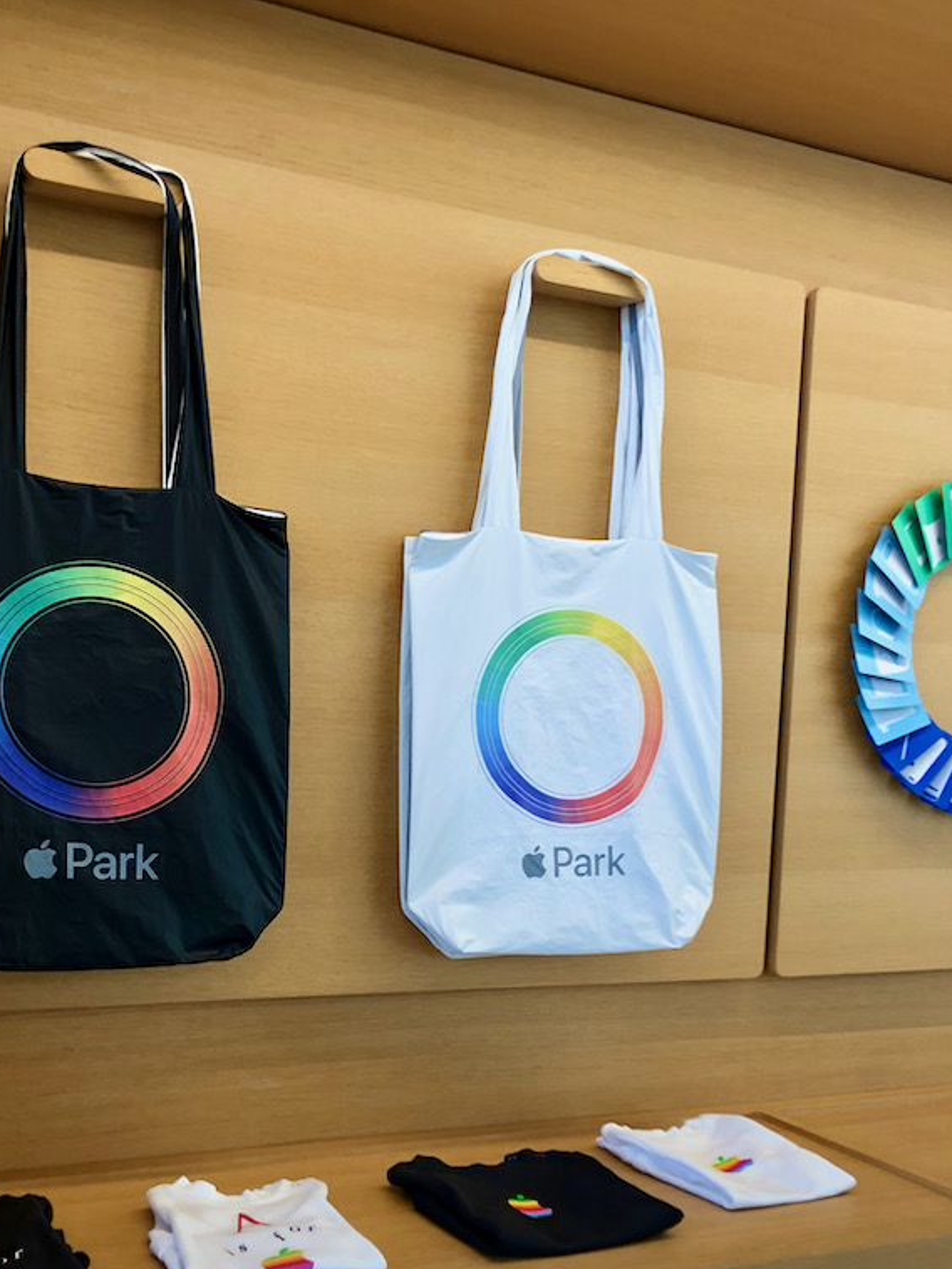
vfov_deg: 49.4
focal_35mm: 37
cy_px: 833
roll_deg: -1.6
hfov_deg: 38.3
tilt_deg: -2.1
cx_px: 335
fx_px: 1356
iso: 32
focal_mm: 3.99
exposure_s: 1/120
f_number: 1.8
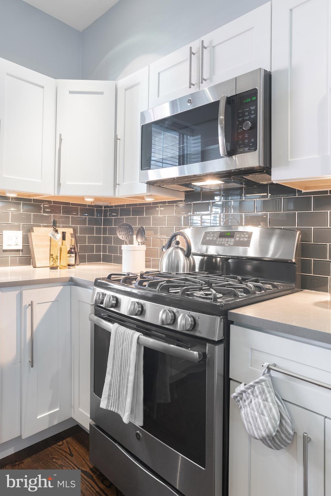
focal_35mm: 23
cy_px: 248
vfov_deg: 76.1
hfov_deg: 55.1
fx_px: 317
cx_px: 166
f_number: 10
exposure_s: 1/2
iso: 320
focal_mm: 23
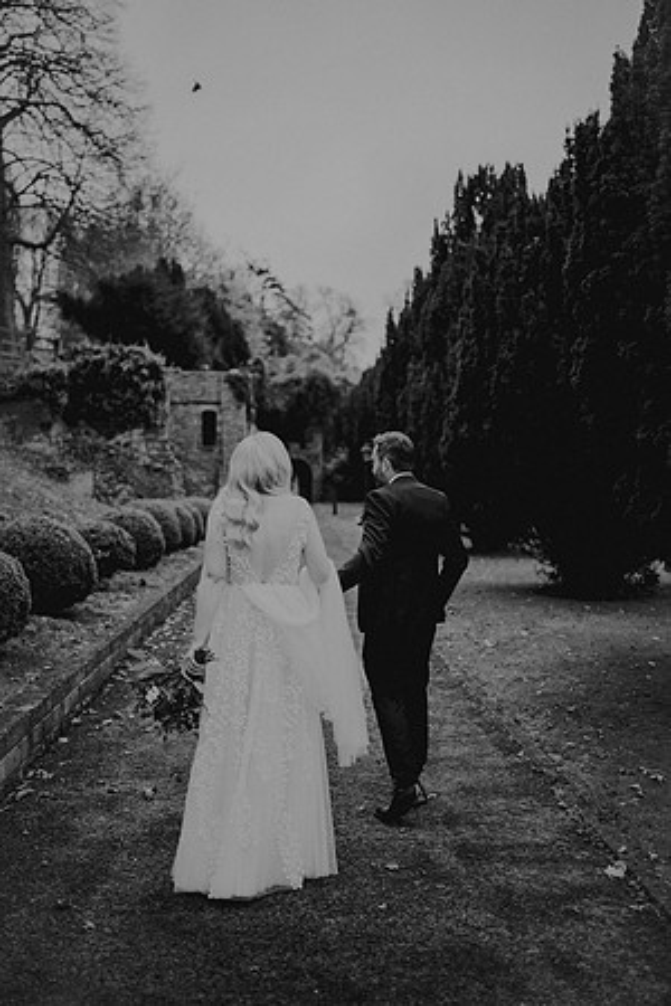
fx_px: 978
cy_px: 503
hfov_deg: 37.9
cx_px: 336
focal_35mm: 35
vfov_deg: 54.4
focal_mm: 35
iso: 400
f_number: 1.6
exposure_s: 1/200
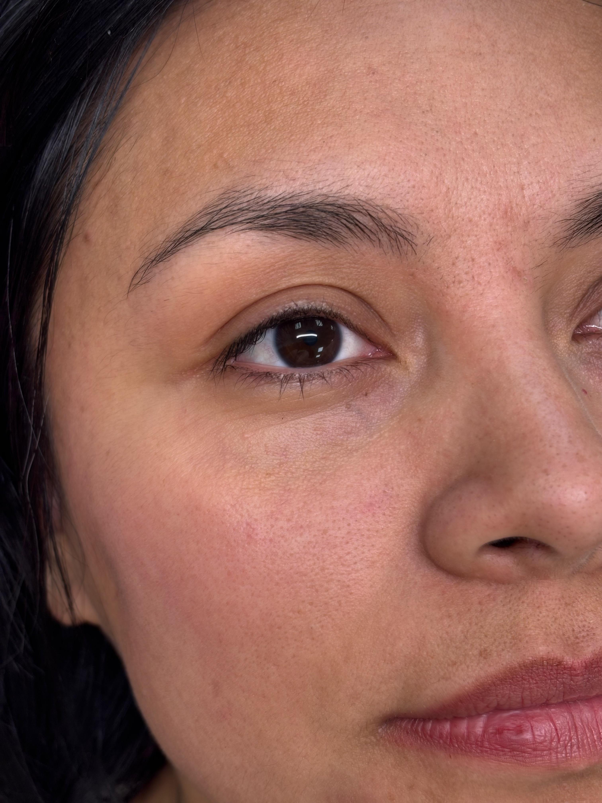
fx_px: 1206
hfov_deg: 28.0
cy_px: 402
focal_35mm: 52
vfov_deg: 36.8
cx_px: 301
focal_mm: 5.96
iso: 50
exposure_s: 1/120
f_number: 1.6
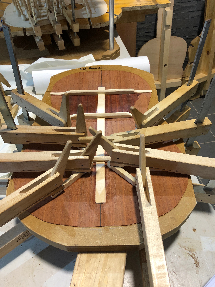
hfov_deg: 49.7
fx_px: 232
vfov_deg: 63.4
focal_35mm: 28
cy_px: 144
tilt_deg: -48.7
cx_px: 108
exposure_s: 1/33
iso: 25
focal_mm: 4
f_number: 1.8
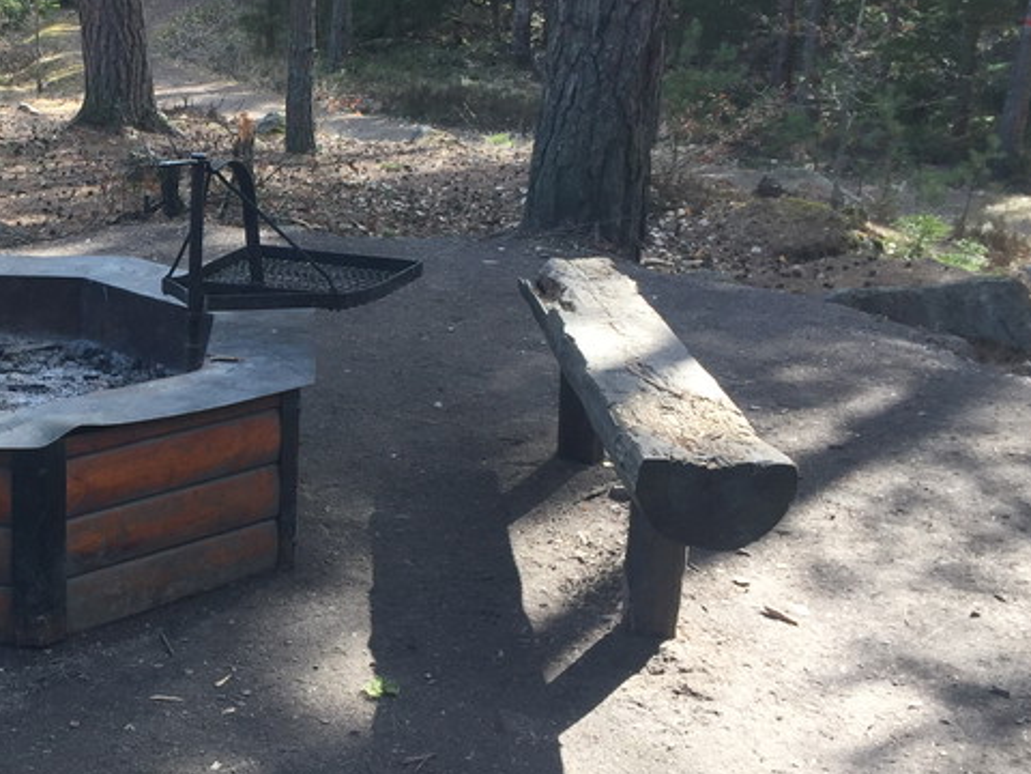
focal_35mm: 58
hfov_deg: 31.4
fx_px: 1727
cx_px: 67
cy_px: 340
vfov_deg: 25.2
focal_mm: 4.15
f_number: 2.2
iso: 32
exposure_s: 1/253
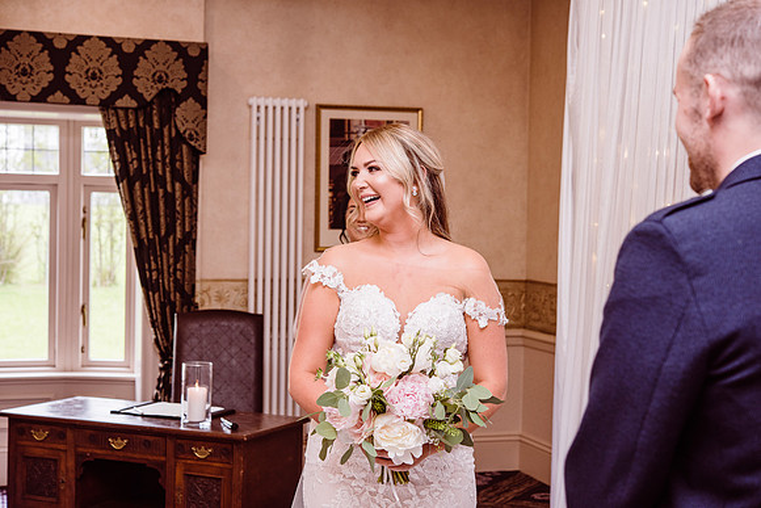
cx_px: 380
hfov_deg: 33.4
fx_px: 1269
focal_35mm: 60
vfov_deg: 22.6
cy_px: 254
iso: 400
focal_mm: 60
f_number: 5.6
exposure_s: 1/100
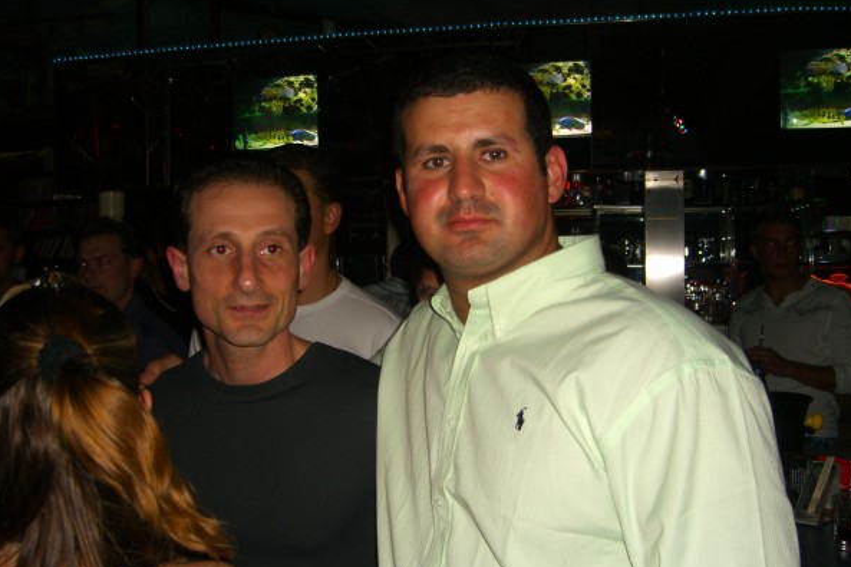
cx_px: 426
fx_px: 945
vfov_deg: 33.4
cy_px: 313
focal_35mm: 40
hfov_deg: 48.5
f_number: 2.8
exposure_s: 1/60
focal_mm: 7.9
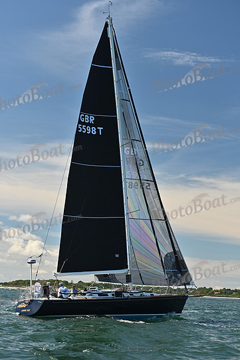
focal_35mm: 75
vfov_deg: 27.0
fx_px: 749
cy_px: 182
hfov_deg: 18.2
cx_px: 117
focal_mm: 70
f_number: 2.8
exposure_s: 1/2500
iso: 250
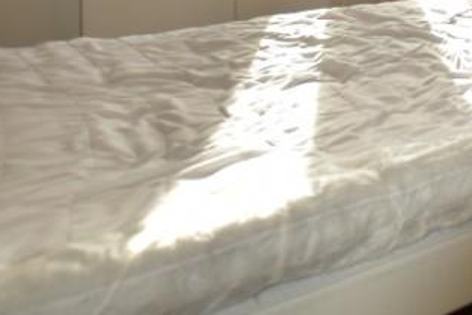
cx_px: 706
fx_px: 643
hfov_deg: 27.7
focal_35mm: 49
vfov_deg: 23.8
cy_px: -111
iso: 125
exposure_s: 1/200
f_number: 4
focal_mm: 10
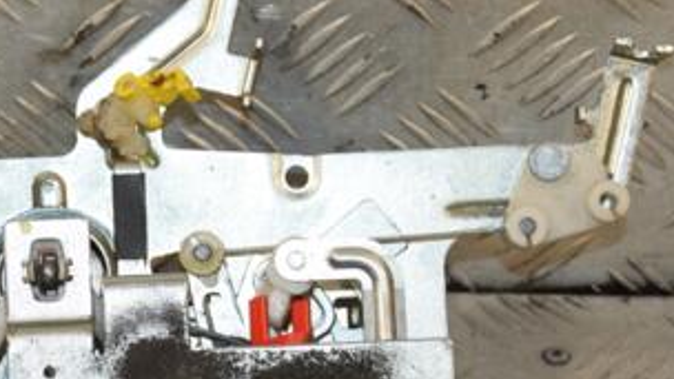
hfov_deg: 13.8
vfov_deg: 7.8
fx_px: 2770
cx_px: 157
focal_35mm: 155
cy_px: 297
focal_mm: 50
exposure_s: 1/200
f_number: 5.6
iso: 800
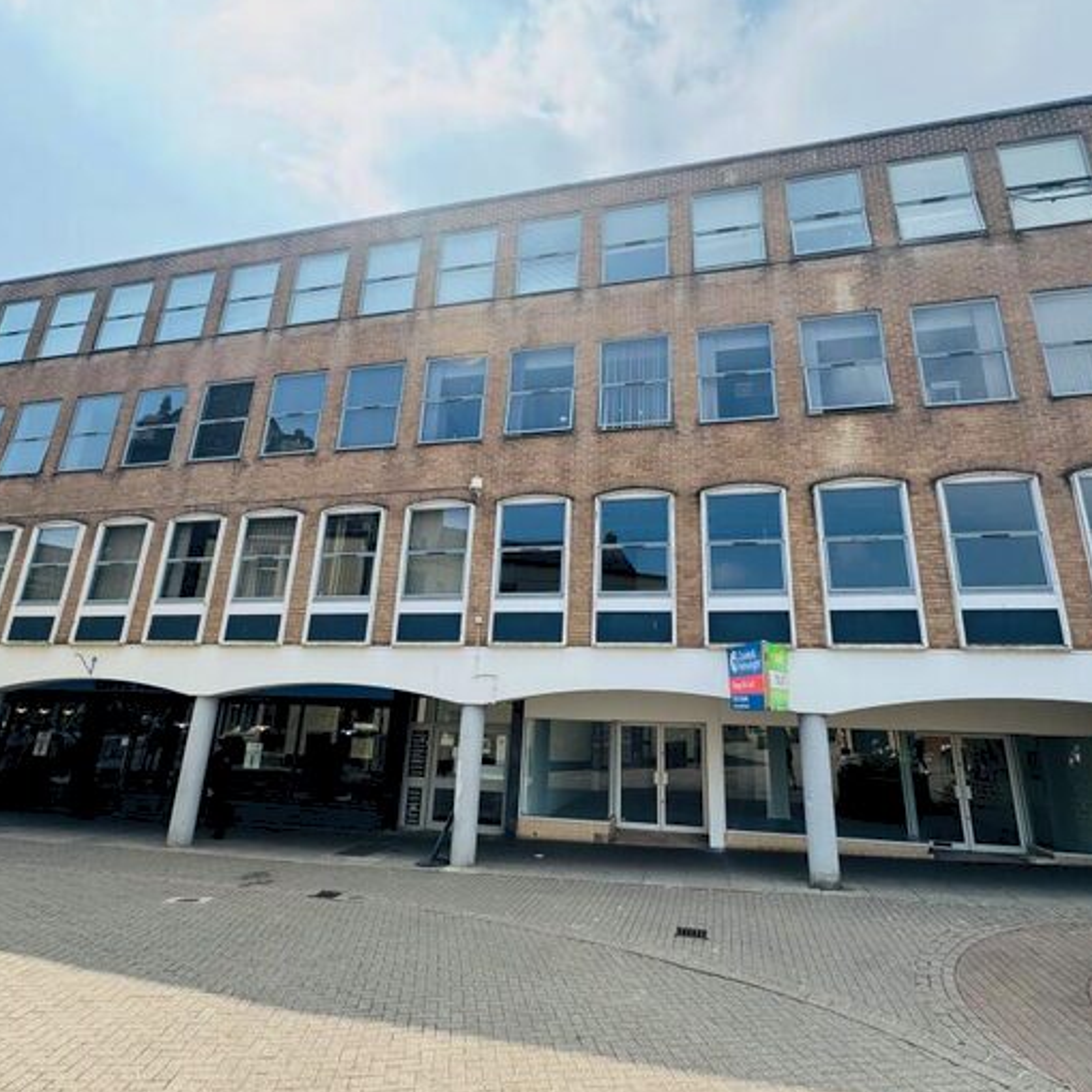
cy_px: 543
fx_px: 607
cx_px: 570
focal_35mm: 17
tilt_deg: +18.2
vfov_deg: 84.0
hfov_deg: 83.9
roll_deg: -0.9
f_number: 2.2
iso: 50
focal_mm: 2.22
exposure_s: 1/700
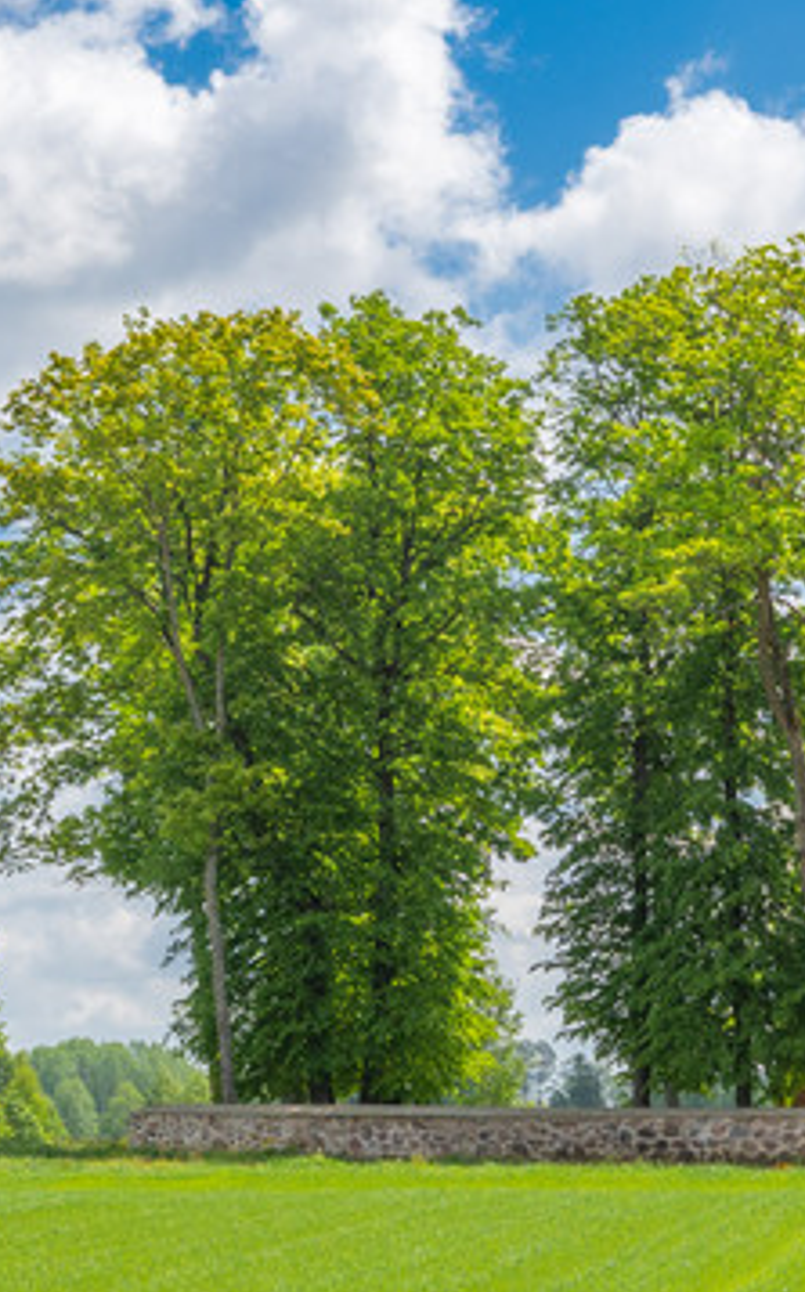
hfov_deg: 11.0
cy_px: 803
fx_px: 4117
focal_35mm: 117
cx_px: 976
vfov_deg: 17.8
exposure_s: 1/640
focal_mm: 30
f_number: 6.3
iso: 100
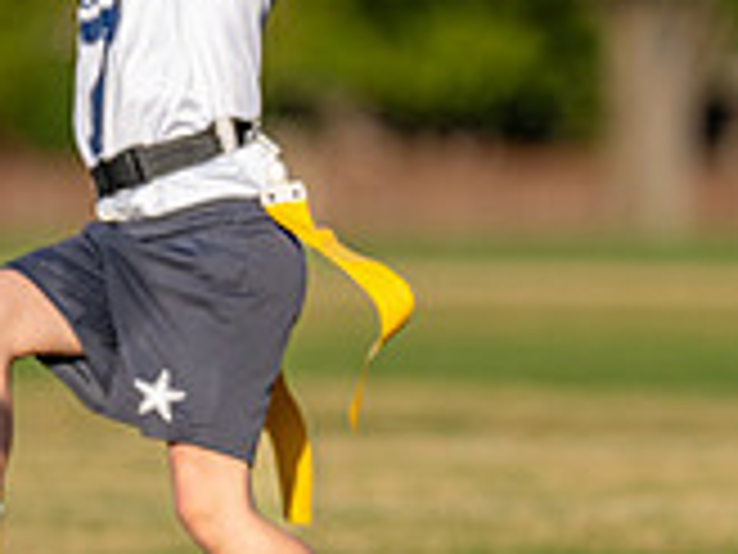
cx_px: 212
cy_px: 171
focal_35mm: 942
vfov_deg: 1.6
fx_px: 20083
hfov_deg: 2.1
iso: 200
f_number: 2.8
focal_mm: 200
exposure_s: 1/3200
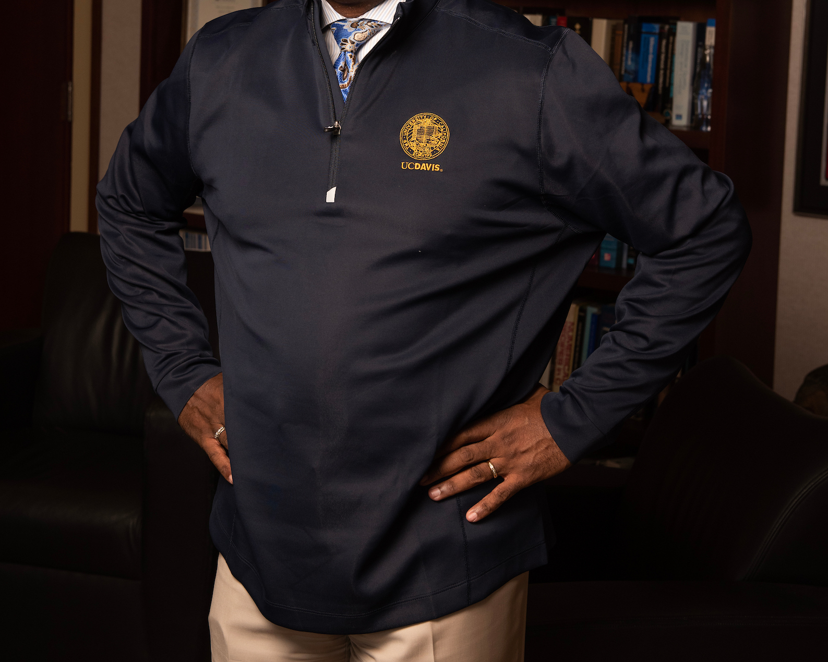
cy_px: 126
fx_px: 1740
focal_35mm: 71
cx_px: 417
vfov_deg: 21.3
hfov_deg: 26.8
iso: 400
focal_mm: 50
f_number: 5.6
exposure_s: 1/200
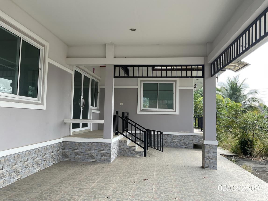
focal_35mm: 29
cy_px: 100
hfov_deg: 61.7
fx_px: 224
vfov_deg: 48.2
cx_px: 134
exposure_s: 1/310
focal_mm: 3
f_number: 1.8
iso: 16
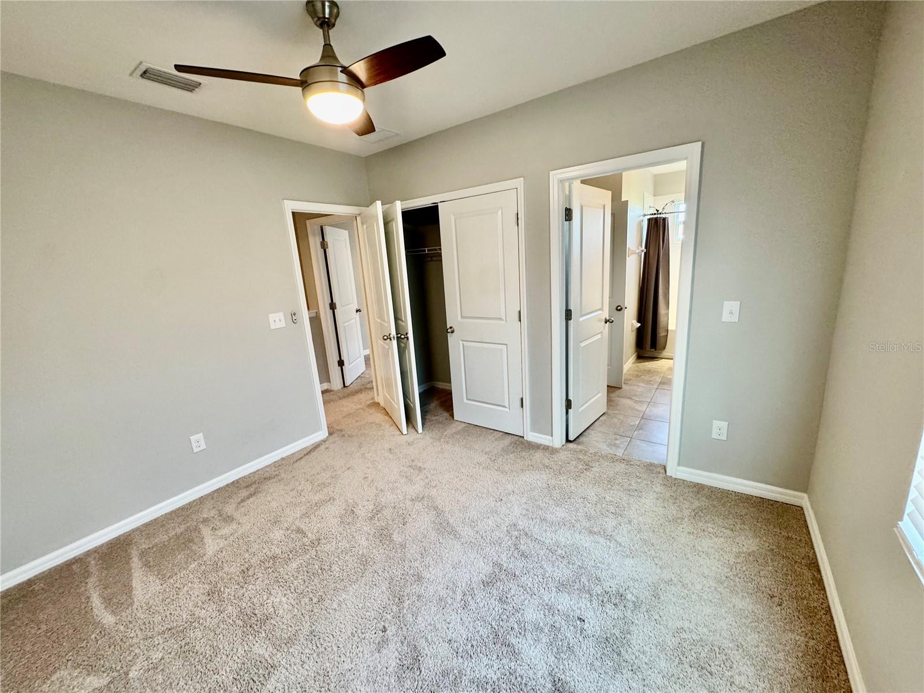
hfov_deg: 102.1
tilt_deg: -13.1
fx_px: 374
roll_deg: +3.3
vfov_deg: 85.7
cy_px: 346
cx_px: 462
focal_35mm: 14
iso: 200
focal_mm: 2.22
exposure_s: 1/60
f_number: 2.2
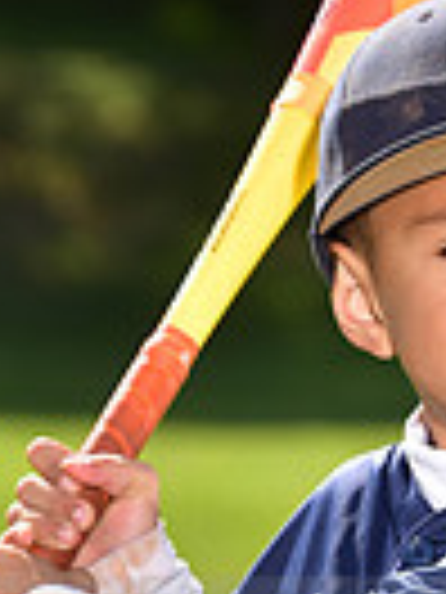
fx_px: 8847
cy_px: 639
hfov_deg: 2.9
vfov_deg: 3.8
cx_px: 475
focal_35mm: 515
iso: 100
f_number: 5.6
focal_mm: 122
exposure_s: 1/250
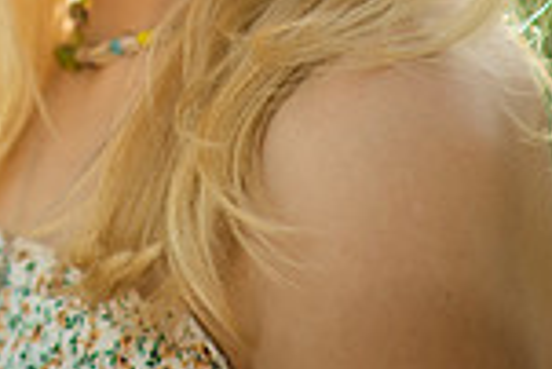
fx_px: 5003
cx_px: -15
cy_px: -322
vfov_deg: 4.2
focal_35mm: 326
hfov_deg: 6.3
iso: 200
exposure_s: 1/1250
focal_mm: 85
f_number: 2.2
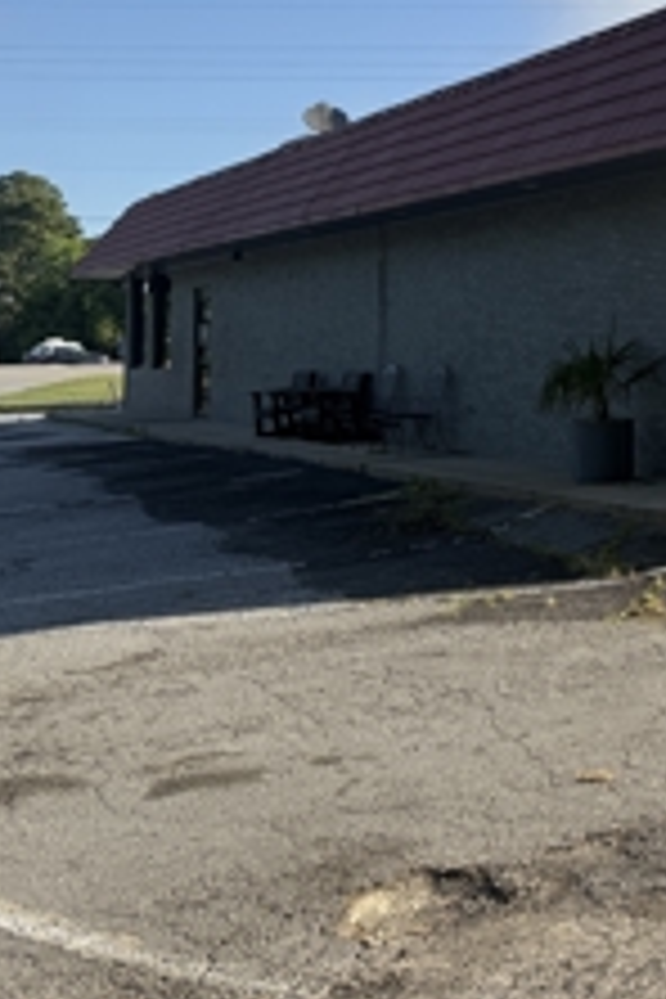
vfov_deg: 43.1
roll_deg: -0.9
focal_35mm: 45
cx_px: 828
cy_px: 346
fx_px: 1249
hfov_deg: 26.2
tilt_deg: +1.1
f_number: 1.78
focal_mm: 6.76
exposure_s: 1/3145
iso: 80
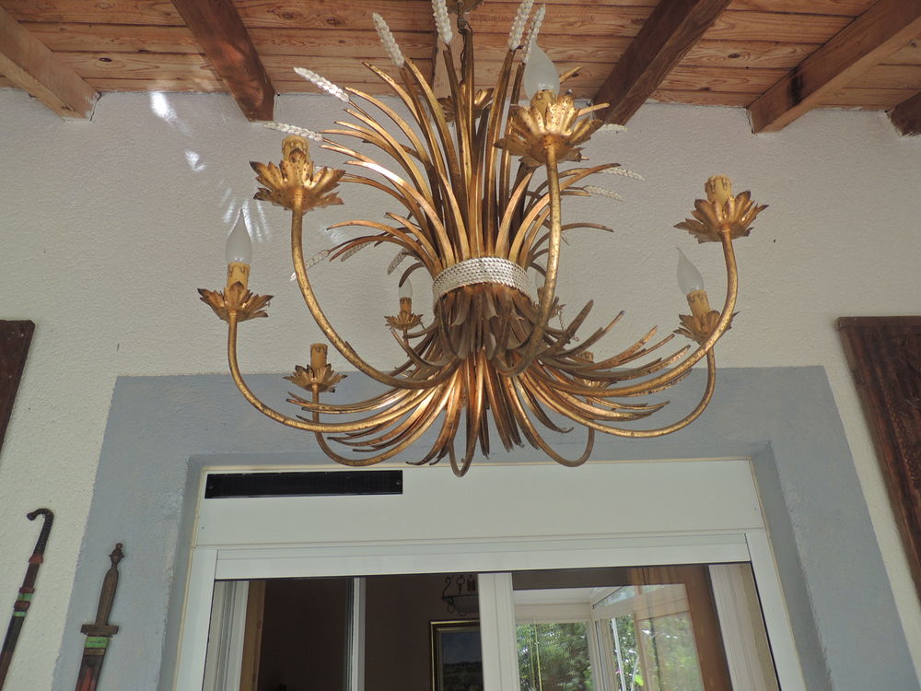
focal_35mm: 24
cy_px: 346
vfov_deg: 56.8
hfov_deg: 71.6
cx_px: 460
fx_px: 639
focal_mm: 4.3
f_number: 3
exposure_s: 1/80
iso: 100
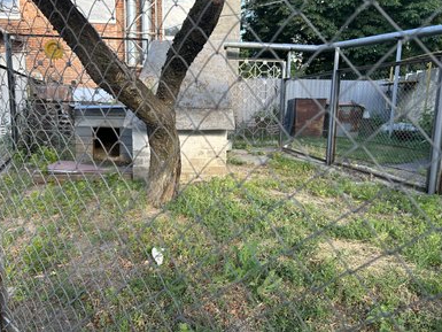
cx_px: 219
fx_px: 345
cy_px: 161
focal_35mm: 27
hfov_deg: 65.3
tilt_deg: -9.2
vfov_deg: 51.4
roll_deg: -0.8
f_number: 1.5
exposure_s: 1/397
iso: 50
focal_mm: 5.7
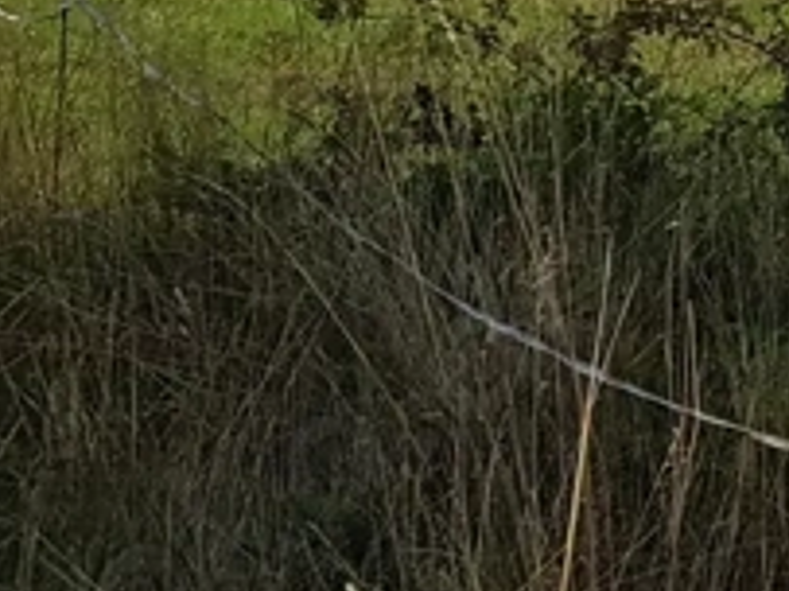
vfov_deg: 10.9
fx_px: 2916
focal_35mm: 128
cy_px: -424
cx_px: 1617
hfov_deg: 13.2
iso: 40
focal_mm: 4.2
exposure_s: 1/2232
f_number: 1.7
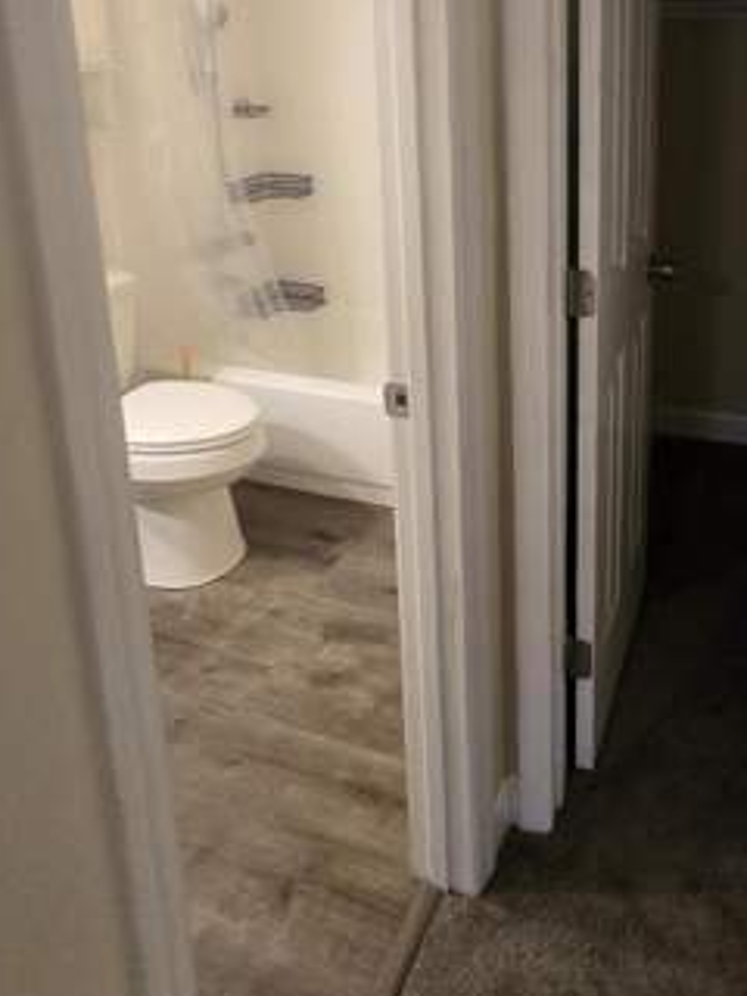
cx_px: 548
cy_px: 196
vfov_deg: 61.6
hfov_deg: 51.1
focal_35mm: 26
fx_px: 748
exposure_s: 1/60
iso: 800
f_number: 2.2
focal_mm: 2.2
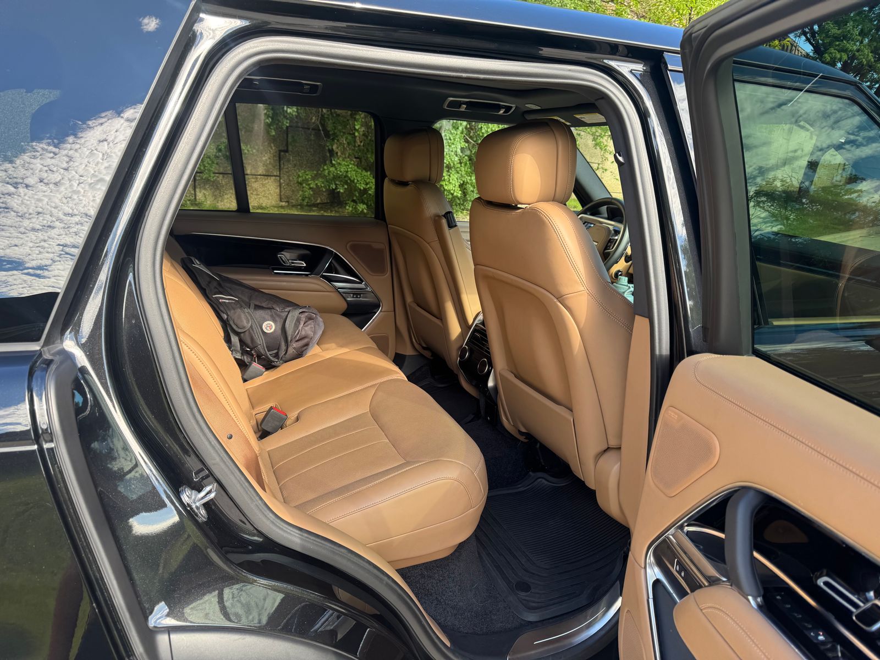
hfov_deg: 71.6
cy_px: 330
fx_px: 610
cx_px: 440
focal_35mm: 24
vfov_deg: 56.8
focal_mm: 6.76
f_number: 1.78
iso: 80
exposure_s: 1/262
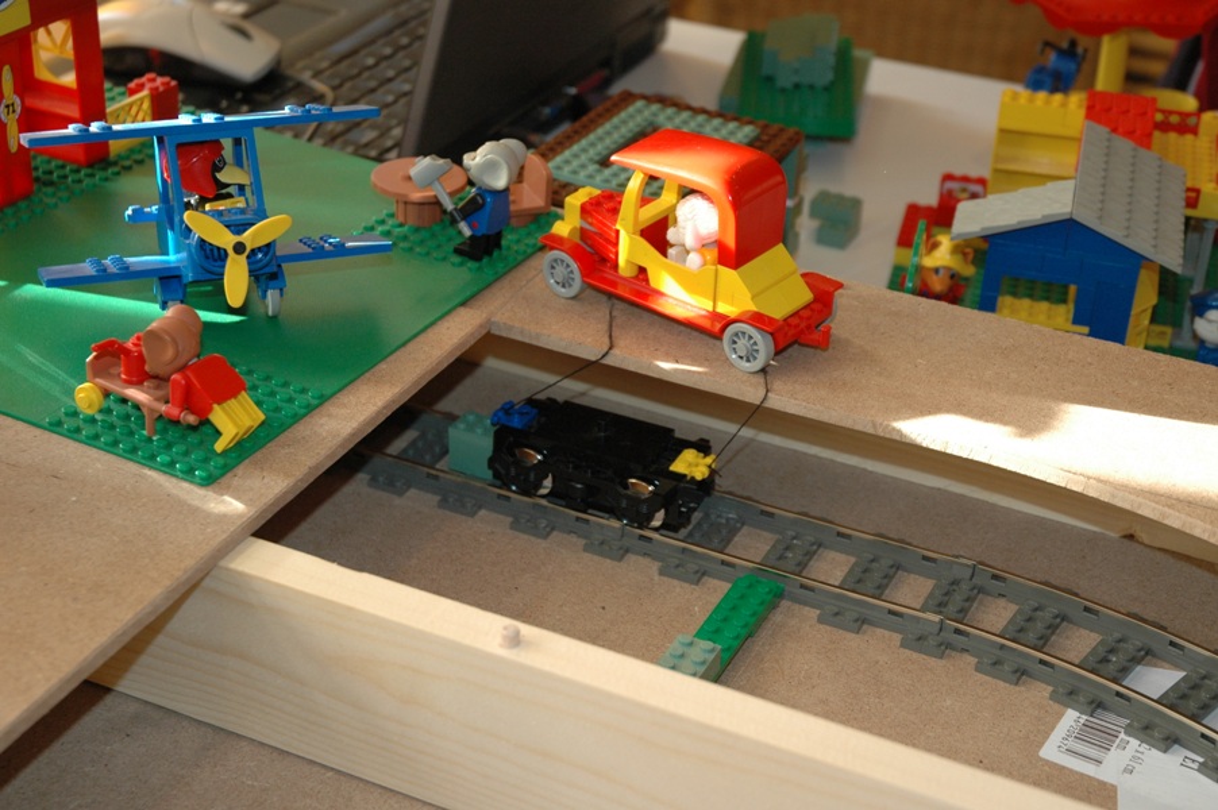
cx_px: 609
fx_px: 2231
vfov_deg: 20.6
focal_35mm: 66
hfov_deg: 30.5
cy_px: 405
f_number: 4.5
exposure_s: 1/125
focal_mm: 44
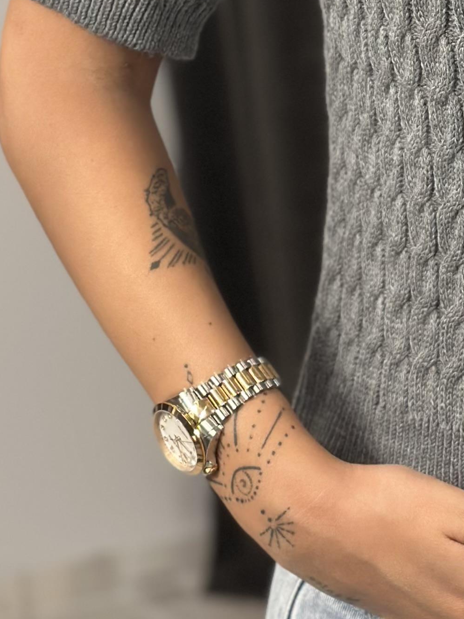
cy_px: 113
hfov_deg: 10.0
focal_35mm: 146
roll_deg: +3.1
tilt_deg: -33.7
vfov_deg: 13.4
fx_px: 2610
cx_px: 608
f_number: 1.78
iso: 160
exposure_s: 1/100
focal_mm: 6.86
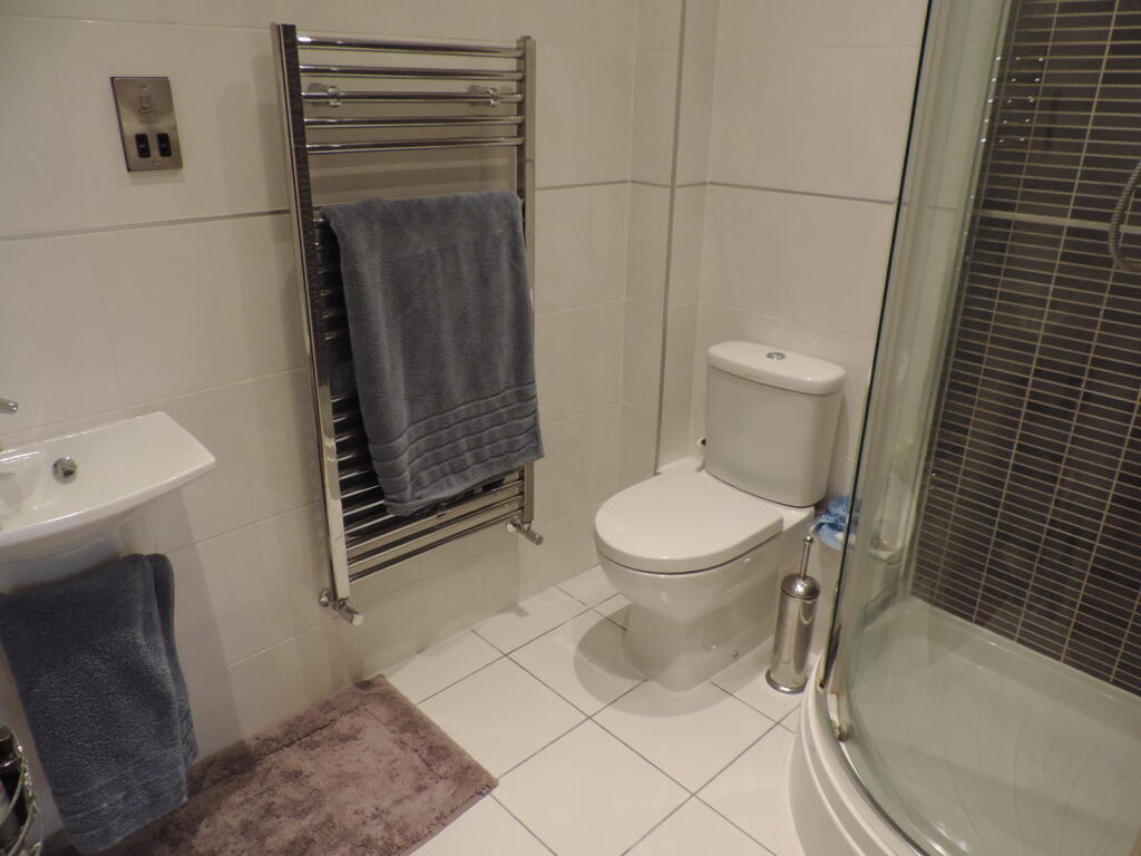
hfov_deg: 71.6
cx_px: 570
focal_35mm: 24
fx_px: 791
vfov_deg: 56.8
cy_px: 428
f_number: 3
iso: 360
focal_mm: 4.3
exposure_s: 1/30
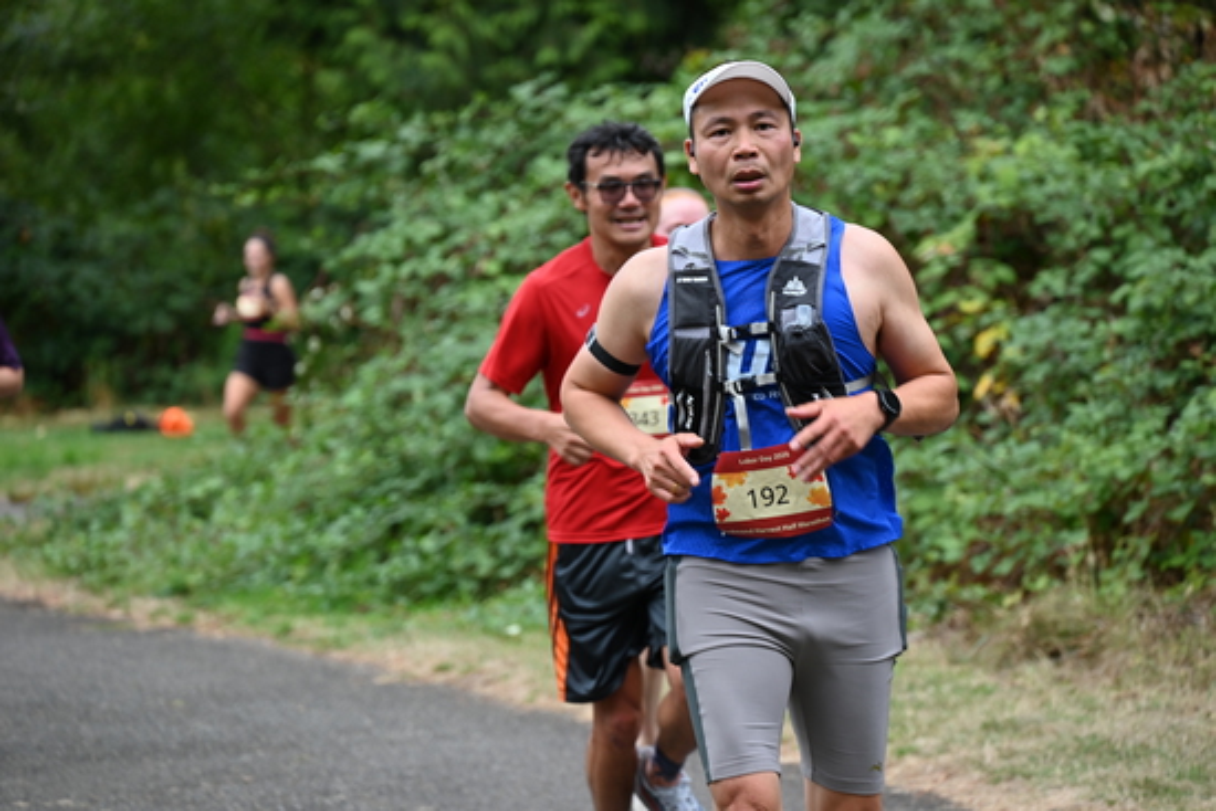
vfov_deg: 6.9
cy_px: 406
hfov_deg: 10.3
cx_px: 608
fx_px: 6757
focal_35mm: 200
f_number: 6.3
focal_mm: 200
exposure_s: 1/320
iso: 400
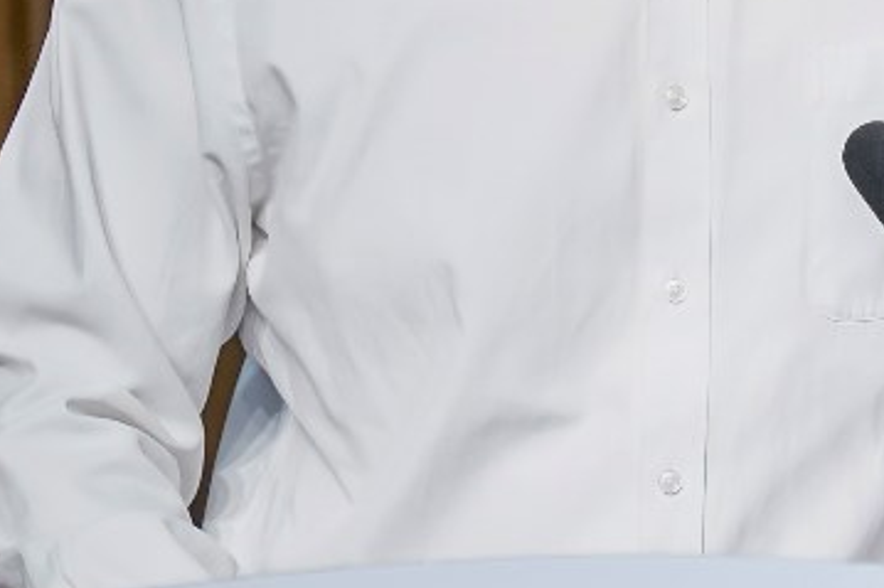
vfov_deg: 4.4
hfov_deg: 6.6
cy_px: -241
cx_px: 591
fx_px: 7657
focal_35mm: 312
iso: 2000
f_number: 4
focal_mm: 70
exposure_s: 1/400
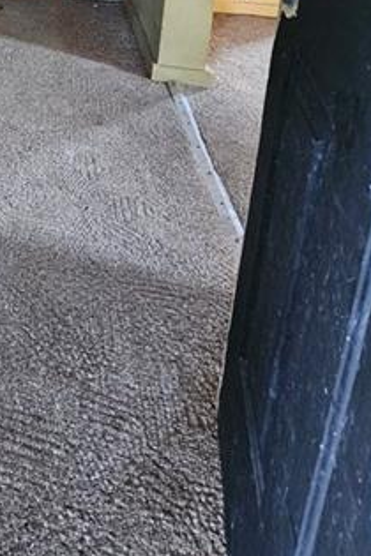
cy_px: -49
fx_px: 510
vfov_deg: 44.4
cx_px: -122
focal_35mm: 33
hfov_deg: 30.6
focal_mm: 2.2
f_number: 2.2
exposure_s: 1/30
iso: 400
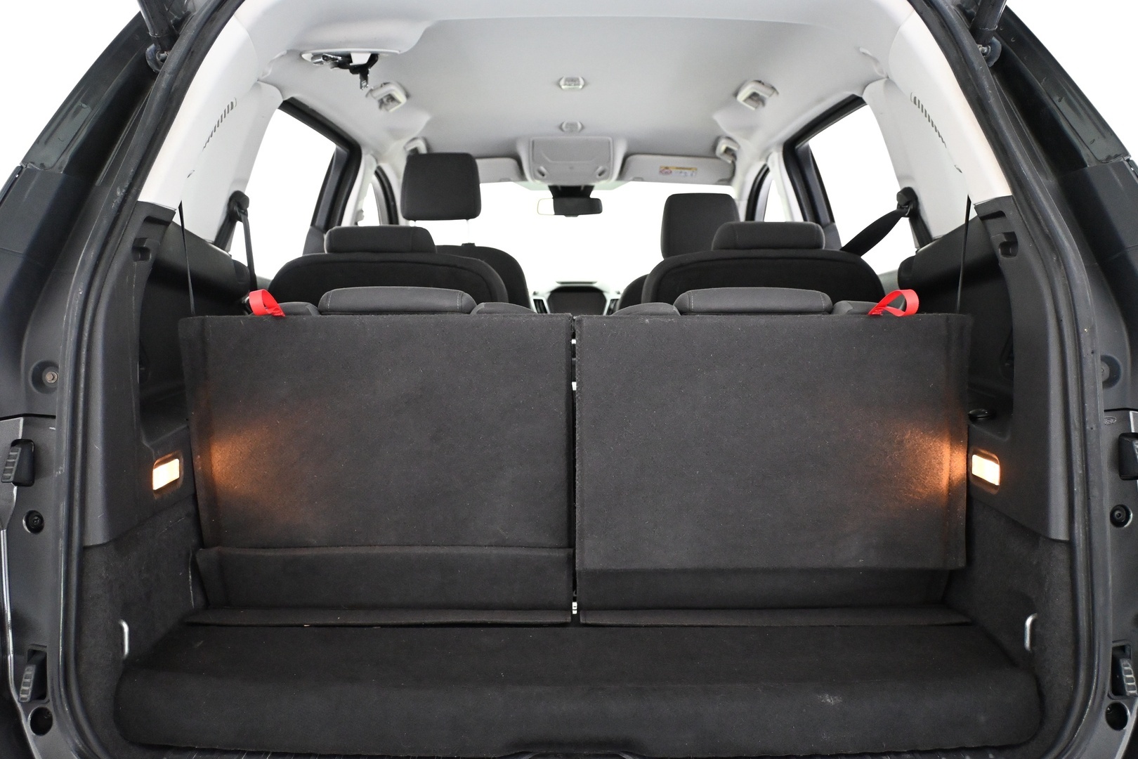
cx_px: 569
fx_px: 972
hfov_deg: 60.7
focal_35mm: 31
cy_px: 380
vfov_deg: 42.6
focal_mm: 20.5
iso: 5000
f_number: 3.8
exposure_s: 1/60
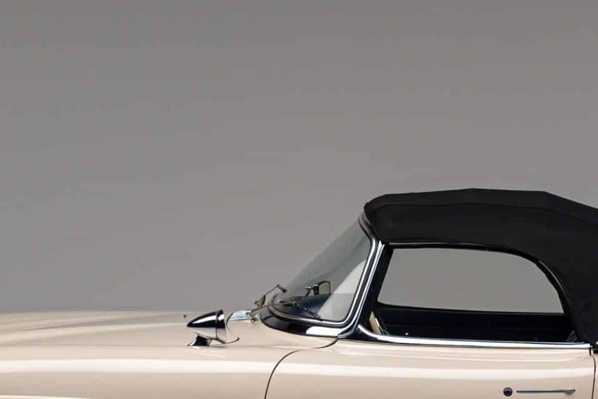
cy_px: 380
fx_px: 2529
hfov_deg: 13.5
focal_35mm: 152
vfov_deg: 9.0
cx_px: 400
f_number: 2.8
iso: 400
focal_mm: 57.1
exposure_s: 1/80
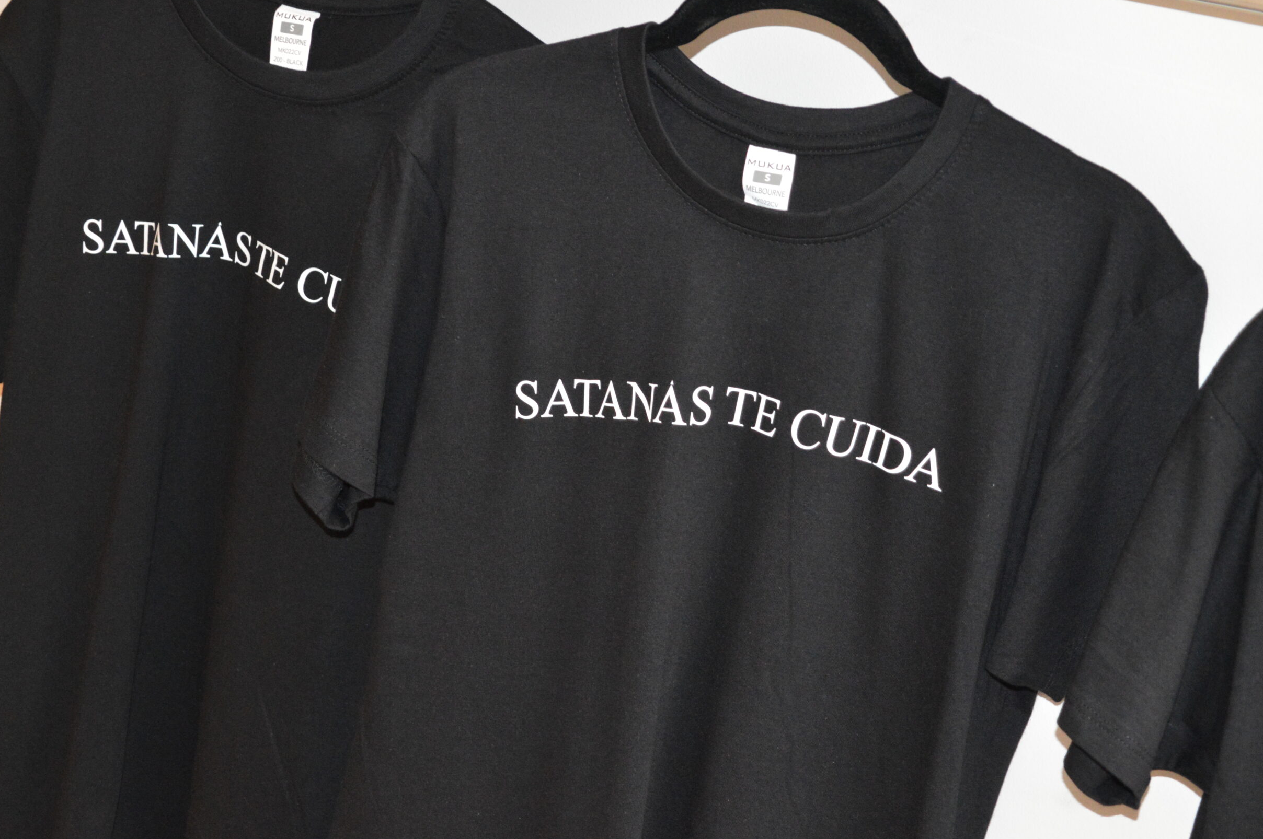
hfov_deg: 28.3
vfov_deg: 19.0
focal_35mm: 72
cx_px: 657
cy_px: 404
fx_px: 2507
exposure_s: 1/60
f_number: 4.8
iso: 3200
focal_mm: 45
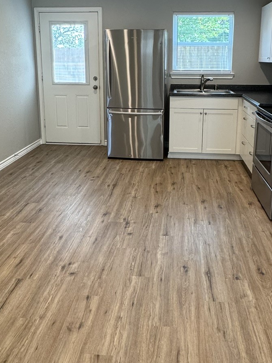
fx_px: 335
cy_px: 128
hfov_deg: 44.0
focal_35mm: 32
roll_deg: +0.4
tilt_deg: -10.3
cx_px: 156
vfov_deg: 55.9
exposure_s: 1/120
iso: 200
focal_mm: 2.22
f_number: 2.2
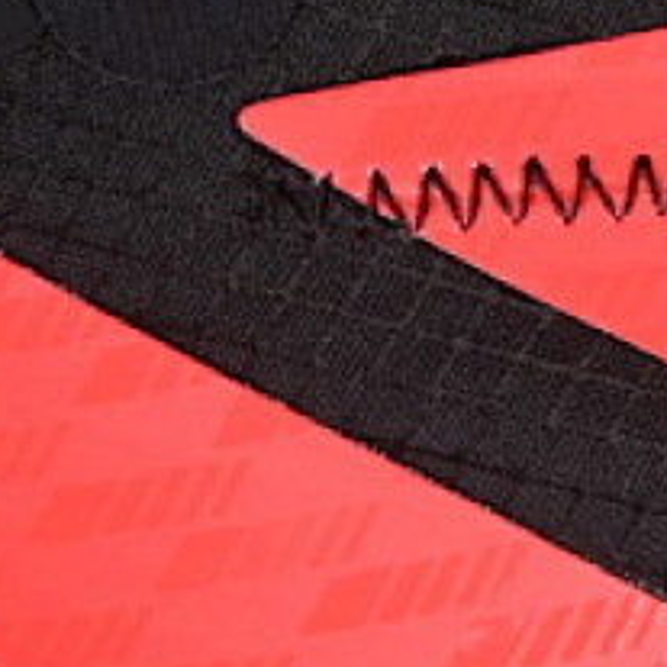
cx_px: 1025
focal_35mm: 333
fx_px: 7259
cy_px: 496
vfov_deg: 5.3
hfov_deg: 5.2
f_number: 6.3
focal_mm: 50
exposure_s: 1/50
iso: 160
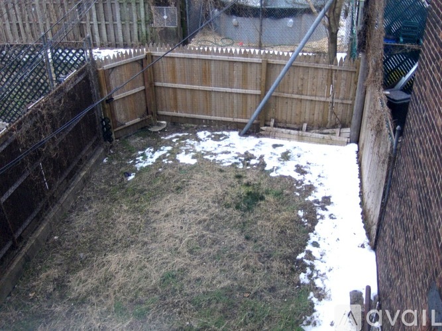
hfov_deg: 52.6
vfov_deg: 40.7
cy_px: 166
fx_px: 447
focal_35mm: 35
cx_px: 221
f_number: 2.8
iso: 154
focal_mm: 7.5
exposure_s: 1/123
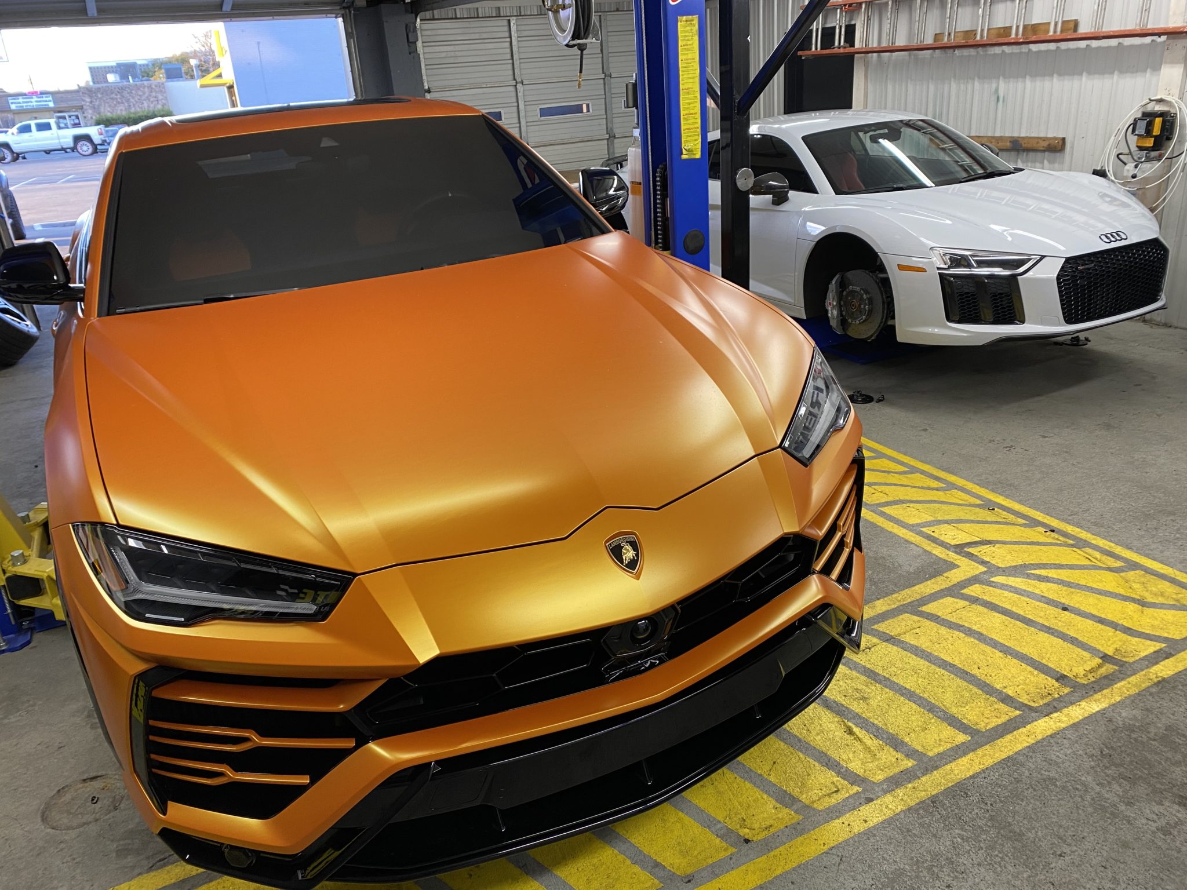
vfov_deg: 53.1
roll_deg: +3.7
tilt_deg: -22.4
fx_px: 892
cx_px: 594
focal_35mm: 26
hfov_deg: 67.3
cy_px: 445
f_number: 1.8
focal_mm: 4.25
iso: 100
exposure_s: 1/60
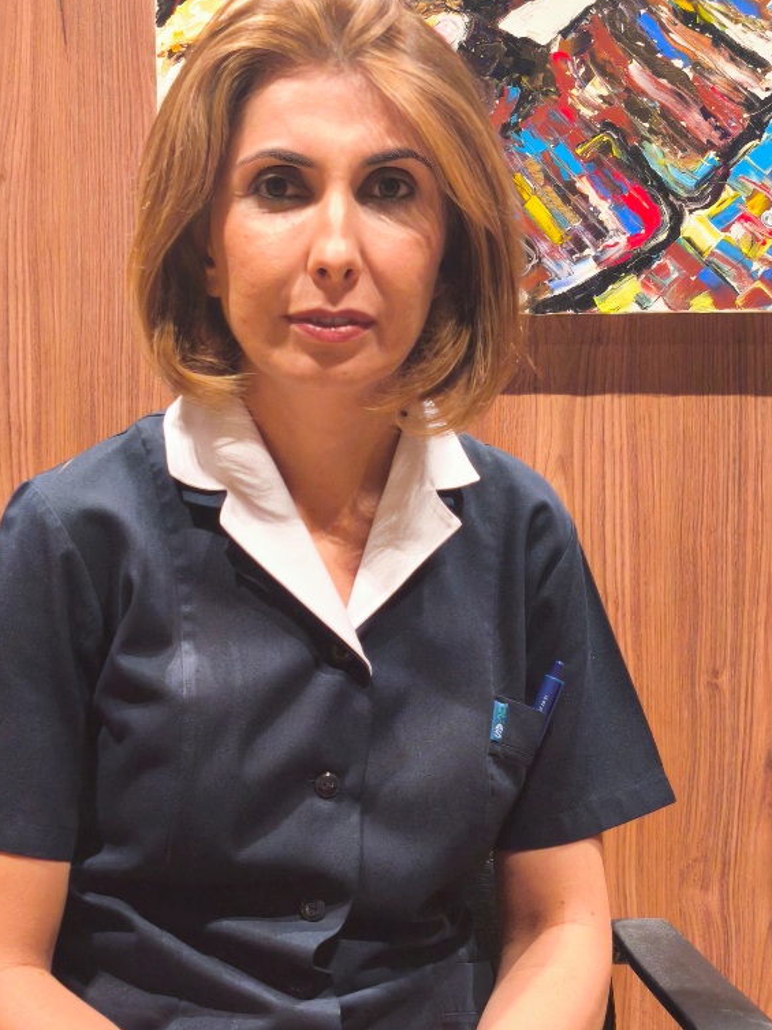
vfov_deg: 27.6
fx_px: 2083
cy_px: 361
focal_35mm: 70
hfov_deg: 21.0
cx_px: 421
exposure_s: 1/50
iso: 400
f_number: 1.6
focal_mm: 6.57
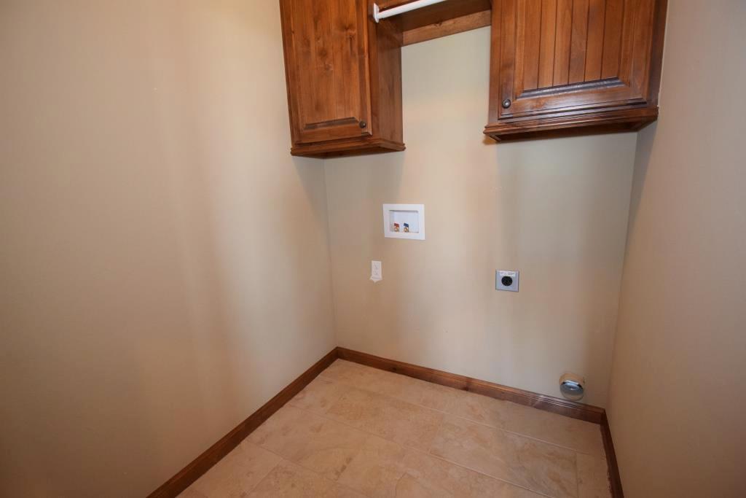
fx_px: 311
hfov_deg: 100.4
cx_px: 373
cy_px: 249
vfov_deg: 77.3
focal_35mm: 15
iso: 1600
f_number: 3.5
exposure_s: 1/60
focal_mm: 10
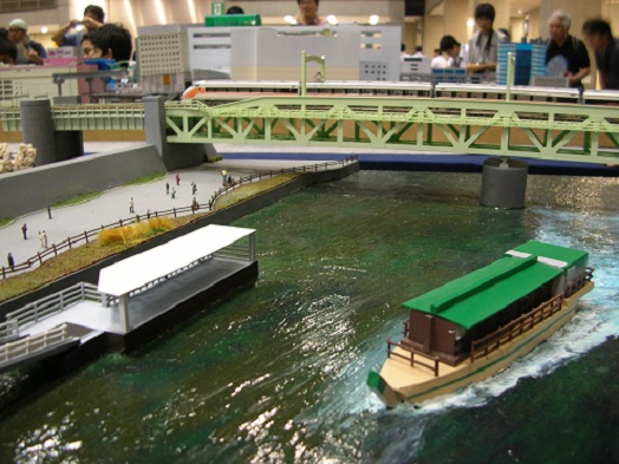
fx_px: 626
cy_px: 232
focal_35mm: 35
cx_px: 310
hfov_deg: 52.6
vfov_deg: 40.7
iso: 50
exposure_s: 1/7
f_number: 2.8
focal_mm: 5.8
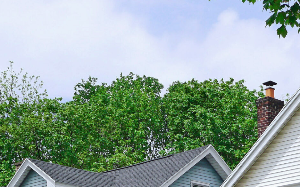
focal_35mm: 116
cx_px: 181
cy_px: 261
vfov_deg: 11.0
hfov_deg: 18.0
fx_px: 948
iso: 160
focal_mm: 20
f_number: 7.1
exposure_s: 1/400
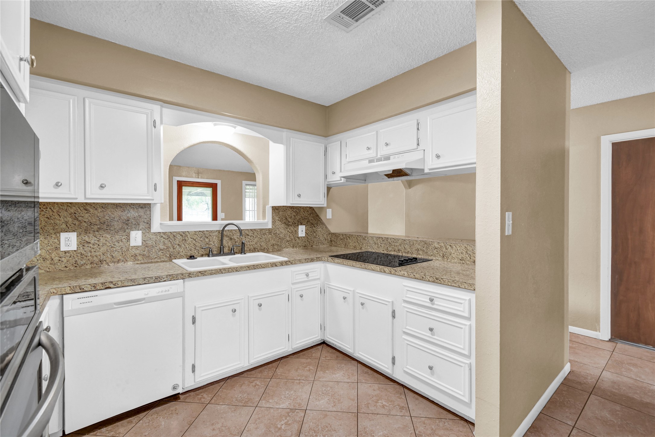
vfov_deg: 77.3
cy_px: 218
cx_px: 328
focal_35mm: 15
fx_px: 273
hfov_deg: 100.4
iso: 100
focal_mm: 10
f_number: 7.1
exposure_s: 1/3
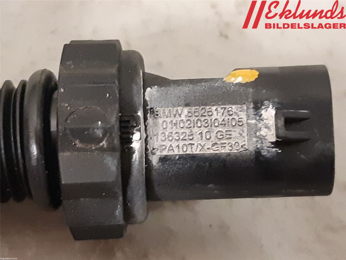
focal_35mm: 26
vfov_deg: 53.1
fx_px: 260
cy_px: 130
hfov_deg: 67.3
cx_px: 173
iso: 400
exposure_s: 1/25
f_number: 1.7
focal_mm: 3.93
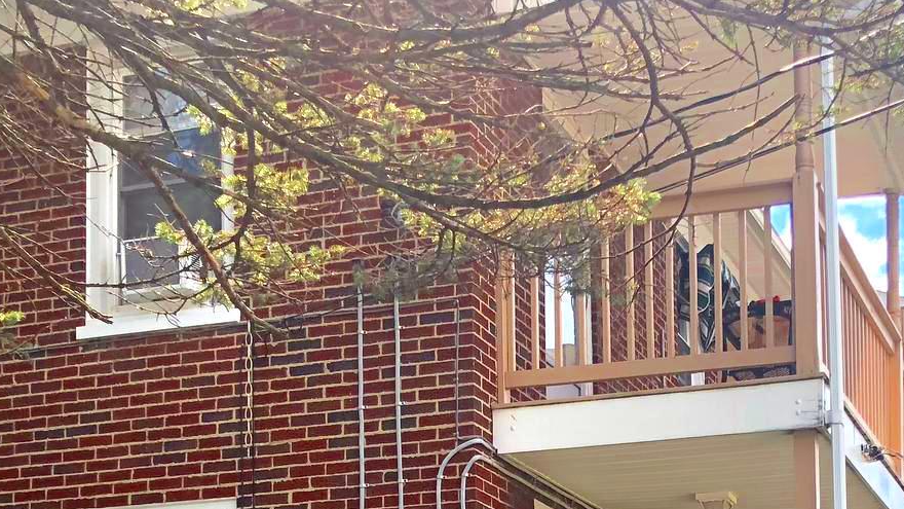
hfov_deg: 29.3
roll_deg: +1.4
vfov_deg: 15.6
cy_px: 771
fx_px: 1702
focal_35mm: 71
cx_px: 681
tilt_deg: +3.5
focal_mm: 3.99
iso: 20
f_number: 1.8
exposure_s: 1/716
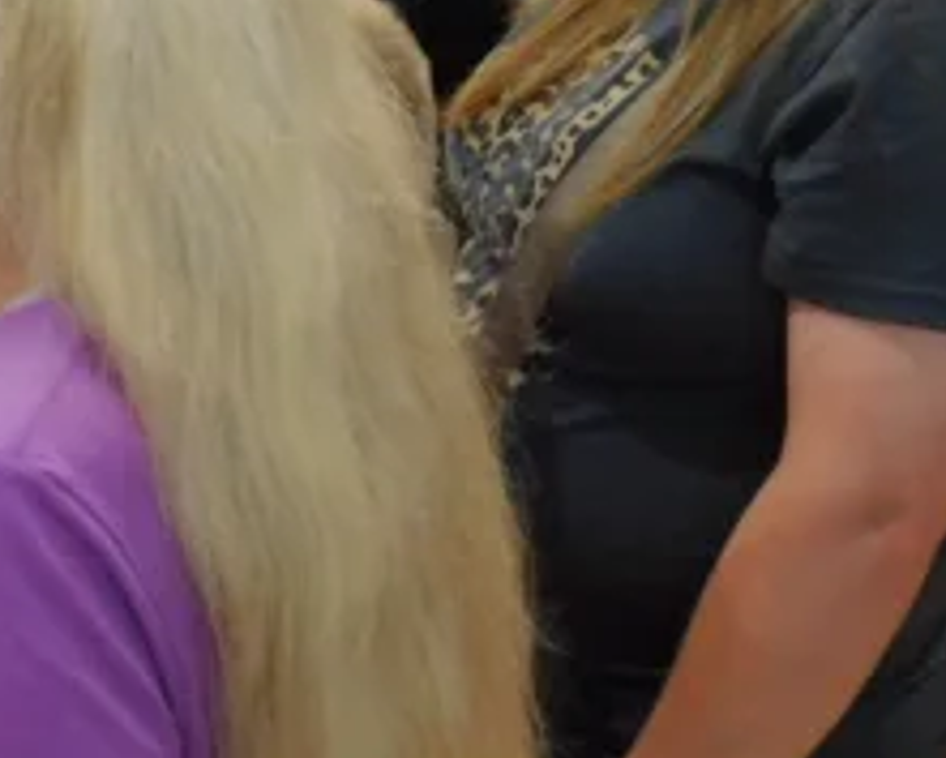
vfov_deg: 14.3
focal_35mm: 106
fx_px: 2969
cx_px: -383
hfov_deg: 16.8
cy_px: 0
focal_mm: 6.3
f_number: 3.5
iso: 140
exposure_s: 1/30
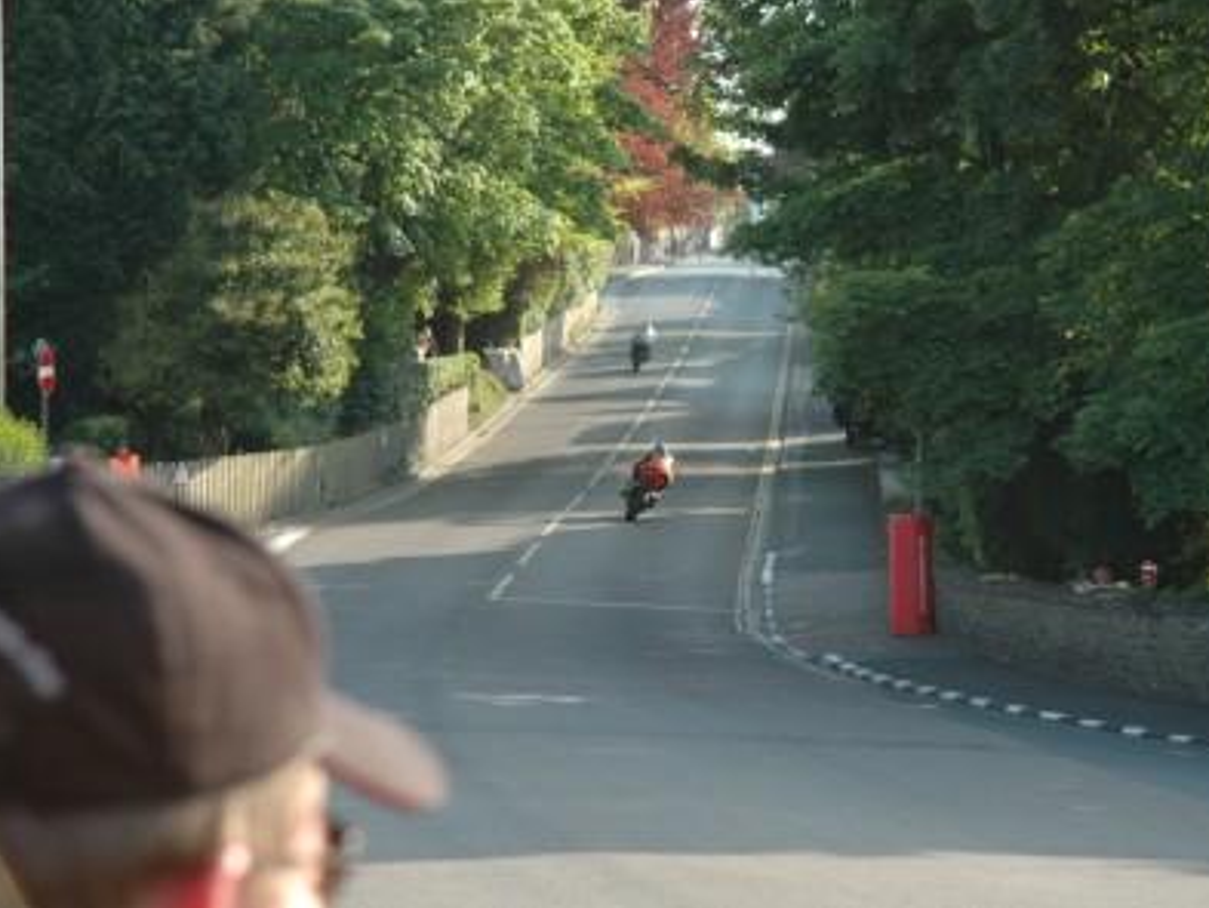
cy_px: 452
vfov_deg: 12.9
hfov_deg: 17.1
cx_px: 664
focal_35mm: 115
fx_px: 4018
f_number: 6.3
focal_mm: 70
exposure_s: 1/160
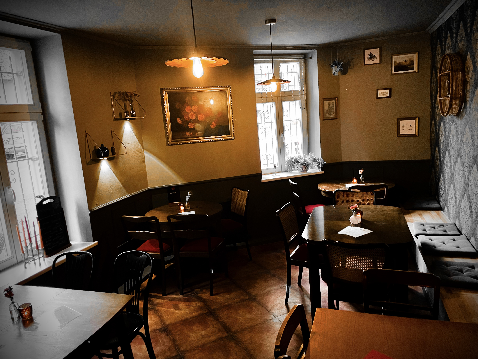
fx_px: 359
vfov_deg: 53.1
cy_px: 180
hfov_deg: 67.3
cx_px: 239
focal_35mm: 26
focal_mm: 4.2
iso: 500
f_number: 1.6
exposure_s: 1/25
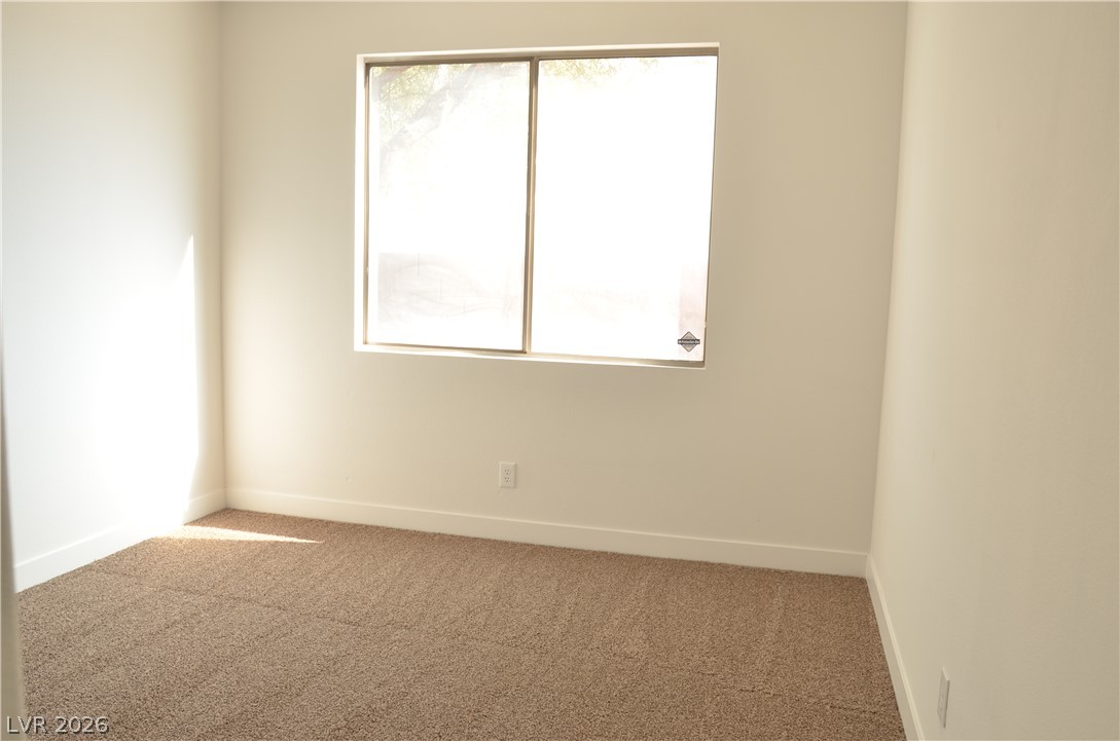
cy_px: 370
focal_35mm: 27
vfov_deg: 47.7
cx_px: 560
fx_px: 838
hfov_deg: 67.5
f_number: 4
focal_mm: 18
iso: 200
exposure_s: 1/60
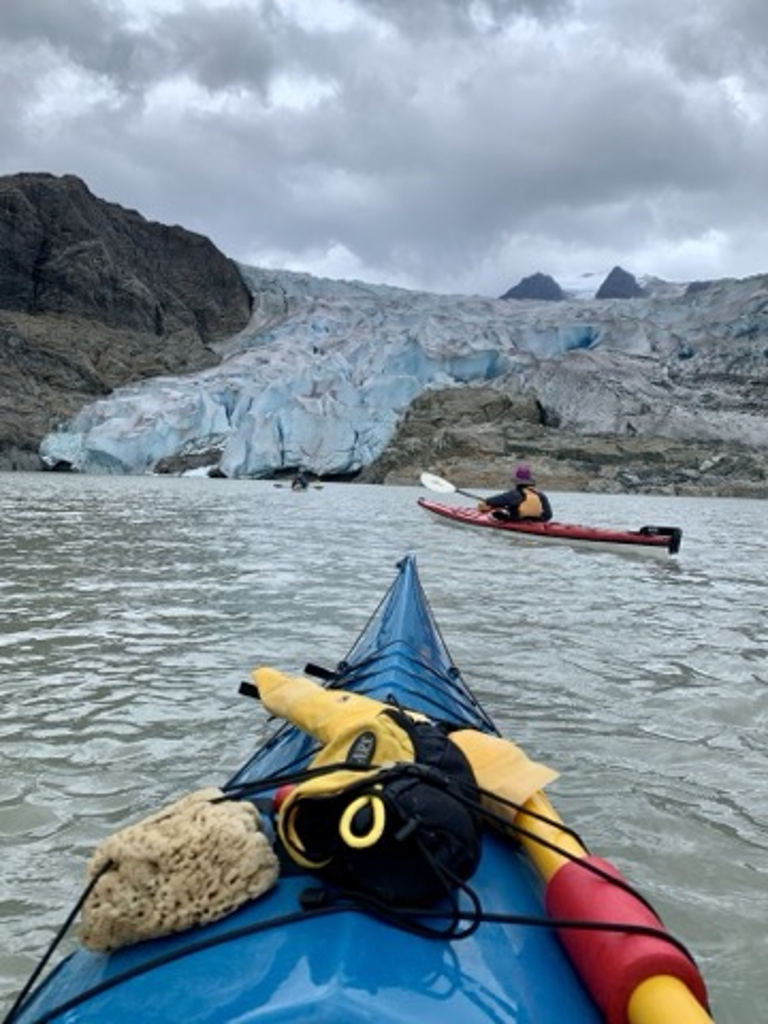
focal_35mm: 26
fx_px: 769
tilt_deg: -2.2
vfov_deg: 67.3
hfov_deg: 53.1
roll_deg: -1.7
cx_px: 384
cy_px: 512
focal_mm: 4.25
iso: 25
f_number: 1.8
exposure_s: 1/442
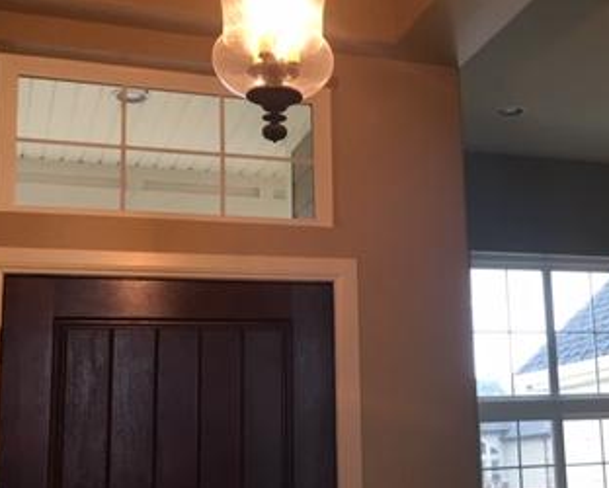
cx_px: 508
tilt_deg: +10.7
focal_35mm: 58
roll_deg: +3.0
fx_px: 1046
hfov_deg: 31.4
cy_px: 248
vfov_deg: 26.3
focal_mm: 4.15
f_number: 2.2
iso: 50
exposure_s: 1/30
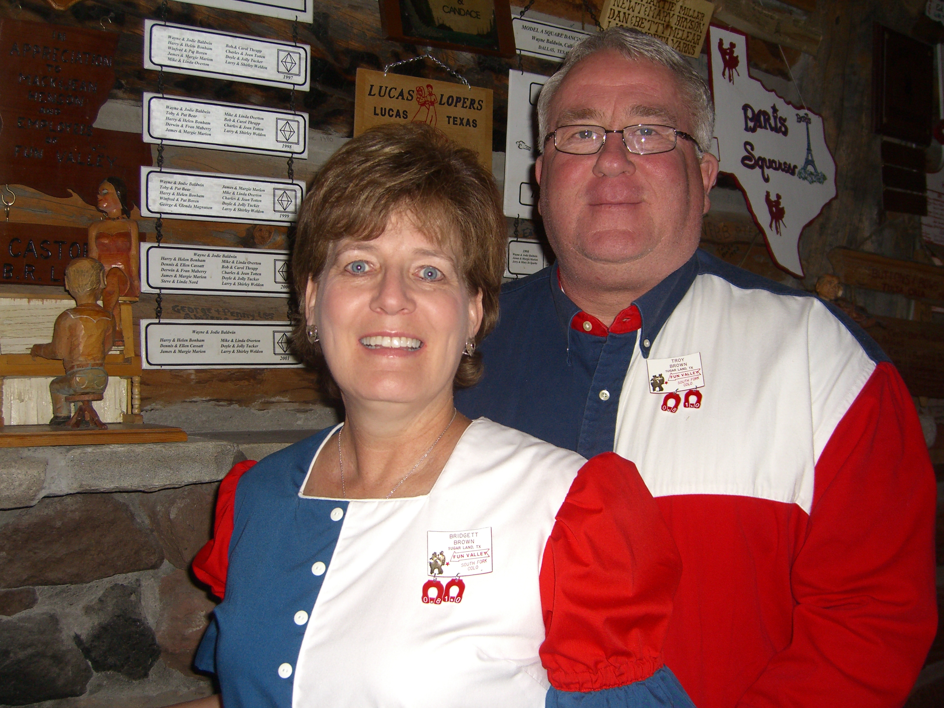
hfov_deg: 49.0
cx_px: 472
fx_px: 1036
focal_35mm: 38
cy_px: 354
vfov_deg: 37.7
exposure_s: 1/60
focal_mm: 7.9
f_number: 2.8
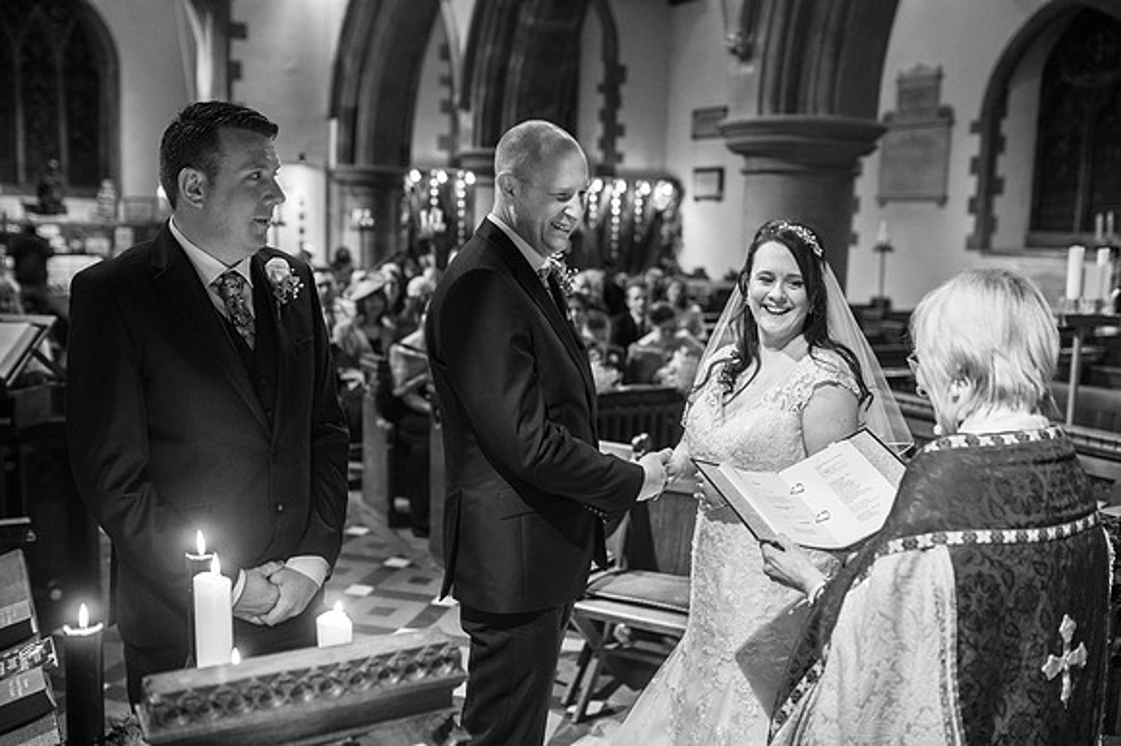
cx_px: 560
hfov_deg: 54.5
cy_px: 373
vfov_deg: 37.8
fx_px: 1089
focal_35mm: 35
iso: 2000
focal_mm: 35
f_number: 2.2
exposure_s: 1/100
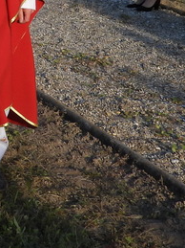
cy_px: -77
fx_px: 991
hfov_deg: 10.0
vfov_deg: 13.7
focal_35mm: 139
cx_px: -167
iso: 100
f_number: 3.2
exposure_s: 1/500
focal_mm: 5.4
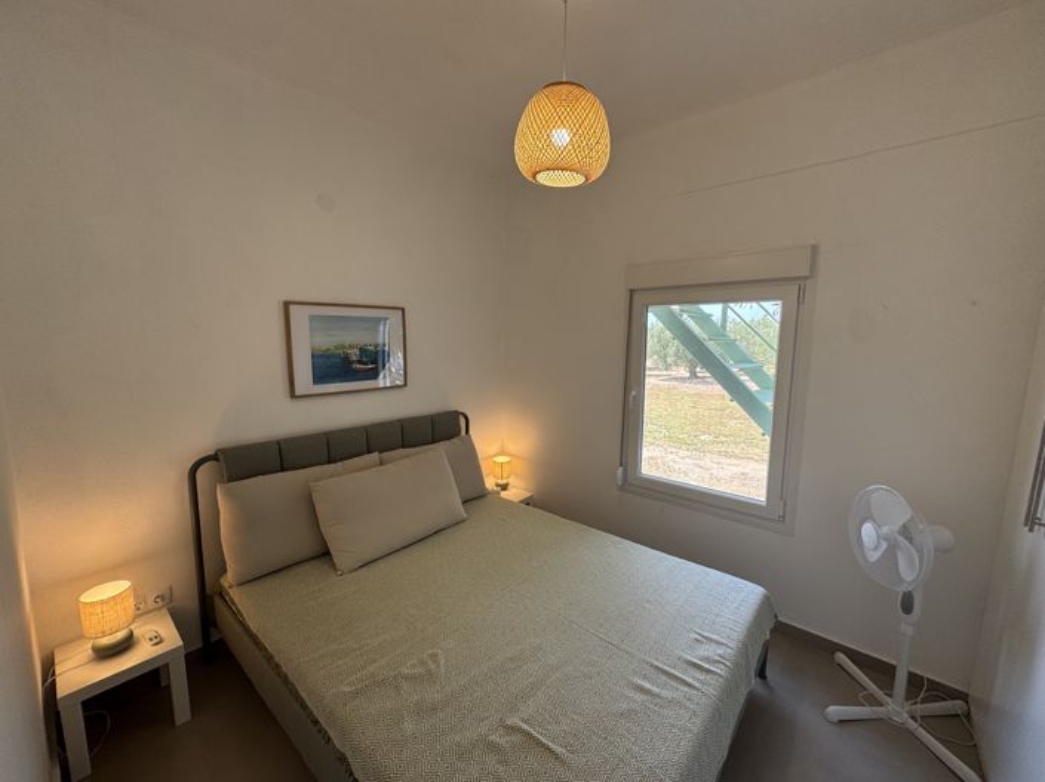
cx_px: 522
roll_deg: -0.3
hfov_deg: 102.1
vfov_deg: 85.6
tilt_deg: -7.1
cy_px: 391
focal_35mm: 14
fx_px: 422
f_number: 2.2
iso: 80
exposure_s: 1/99
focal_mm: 2.22
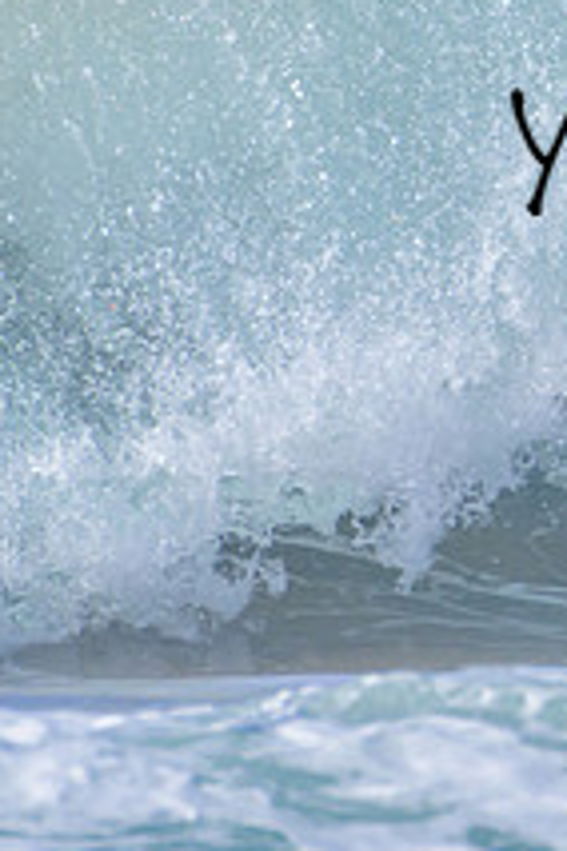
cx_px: 922
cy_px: 118
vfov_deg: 0.8
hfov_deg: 0.5
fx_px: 64231
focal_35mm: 2719
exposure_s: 1/2000
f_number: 11
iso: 1000
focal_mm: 1000
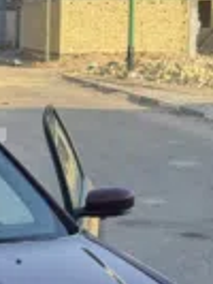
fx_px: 1180
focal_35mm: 144
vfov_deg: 13.5
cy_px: 301
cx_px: -40
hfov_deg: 10.2
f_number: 1.78
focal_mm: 6.76
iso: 64
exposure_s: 1/1027
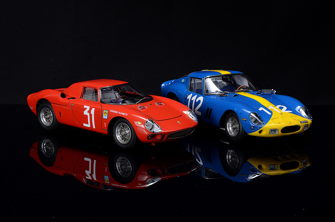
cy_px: 111
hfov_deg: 27.0
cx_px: 168
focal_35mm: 75
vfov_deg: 18.1
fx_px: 697
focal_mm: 50
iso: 400
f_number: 22
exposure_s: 1/5
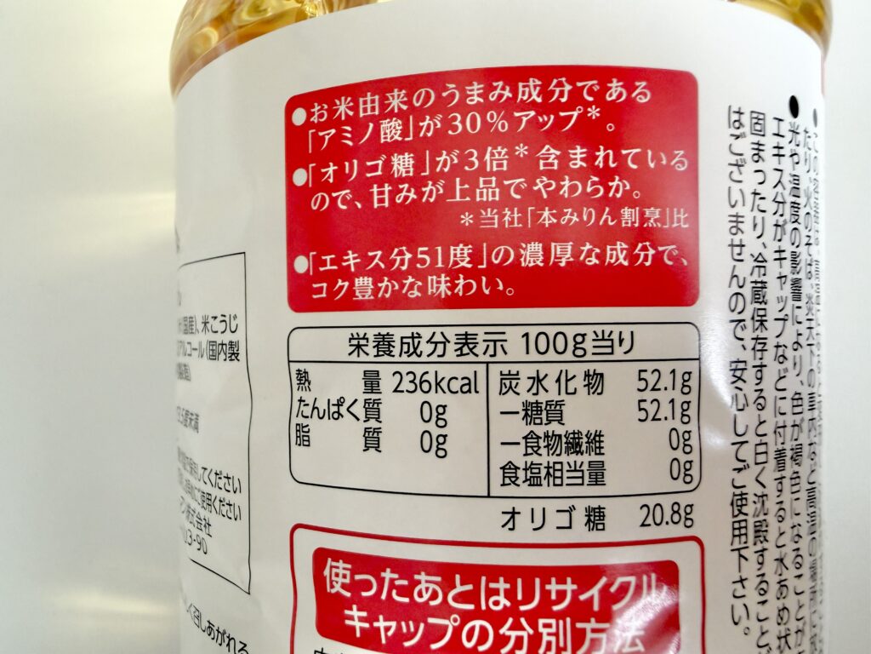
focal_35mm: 24
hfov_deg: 71.6
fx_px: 604
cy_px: 327
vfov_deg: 56.8
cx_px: 436
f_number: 2.2
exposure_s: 1/70
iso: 320
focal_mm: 2.22
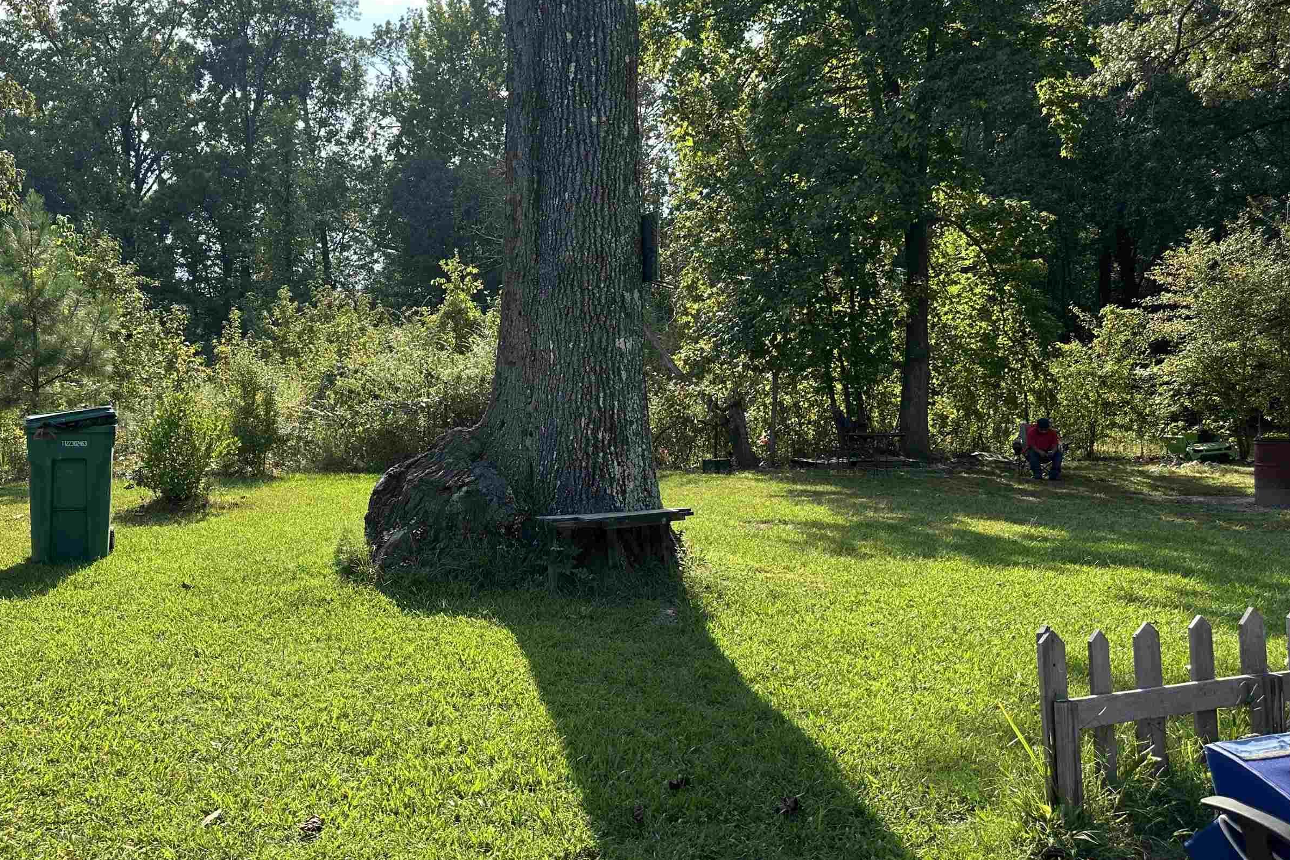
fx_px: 1147
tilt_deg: +0.3
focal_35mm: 32
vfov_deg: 41.1
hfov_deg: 58.3
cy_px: 384
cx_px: 531
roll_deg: +0.8
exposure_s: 1/1289
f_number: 1.78
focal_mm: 6.86
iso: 80
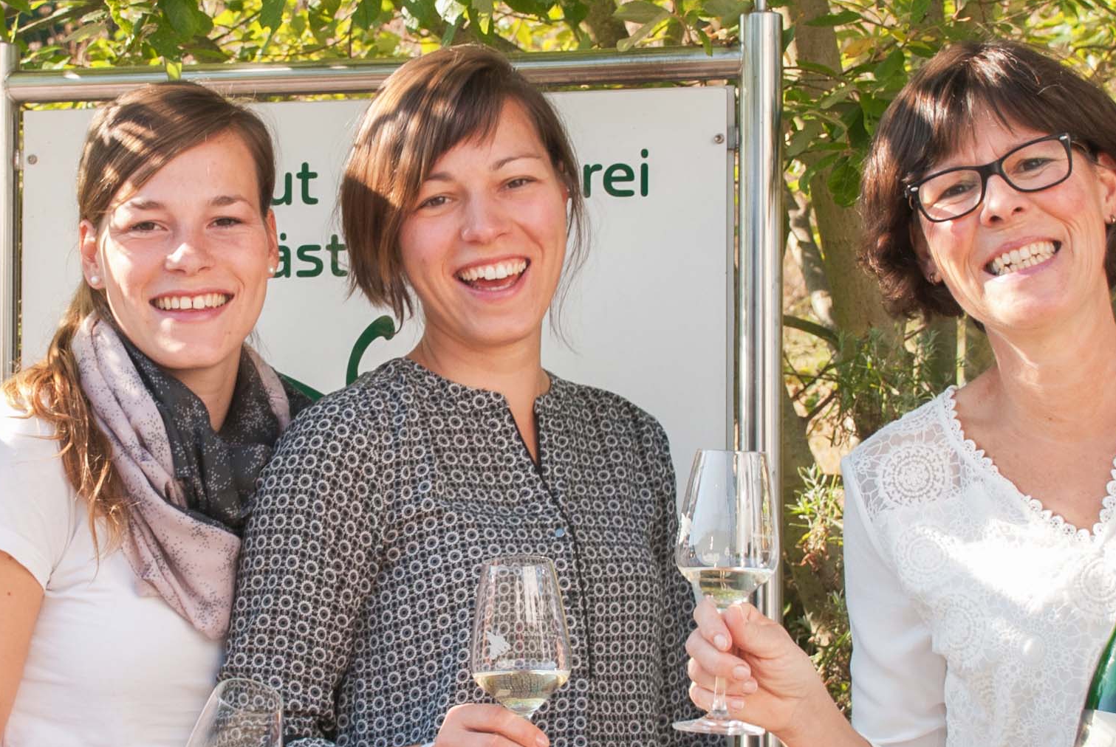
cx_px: 406
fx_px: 3818
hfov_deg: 16.6
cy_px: 430
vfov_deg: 11.2
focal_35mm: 123
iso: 100
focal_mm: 32
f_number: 6.3
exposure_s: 1/125
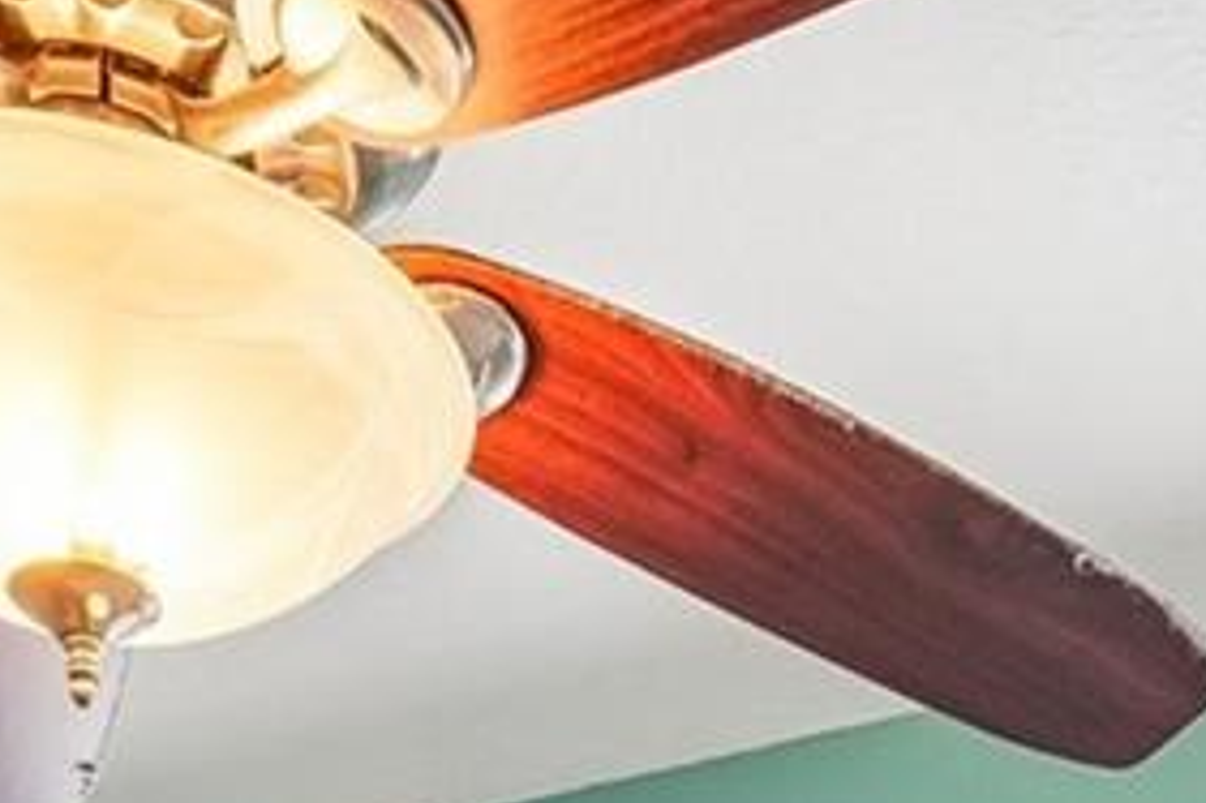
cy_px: 2121
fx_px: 3047
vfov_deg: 11.4
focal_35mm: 91
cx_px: 1026
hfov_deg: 22.0
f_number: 8
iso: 400
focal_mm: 16
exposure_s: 1/20
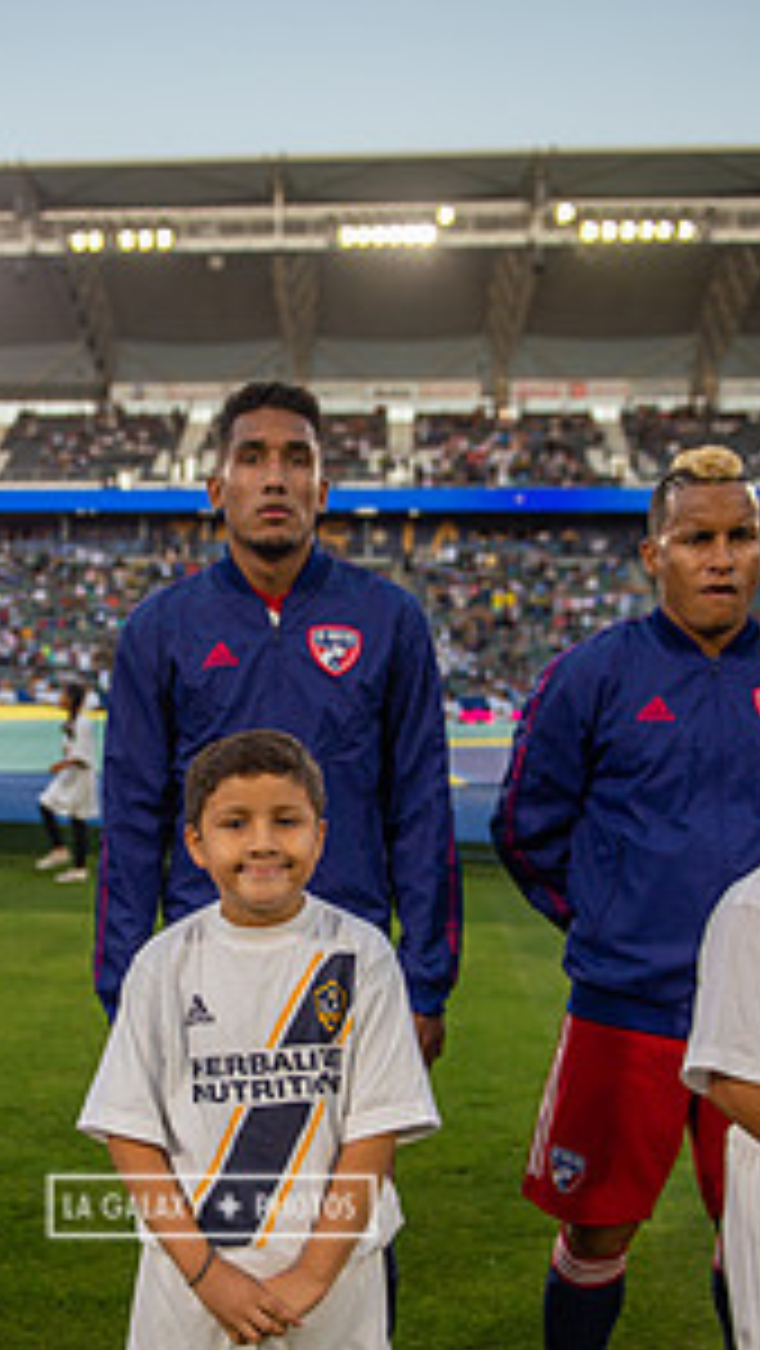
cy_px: 855
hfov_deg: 26.9
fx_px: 1575
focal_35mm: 44
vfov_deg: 45.9
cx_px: 211
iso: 320
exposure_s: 1/640
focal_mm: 28
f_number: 2.8
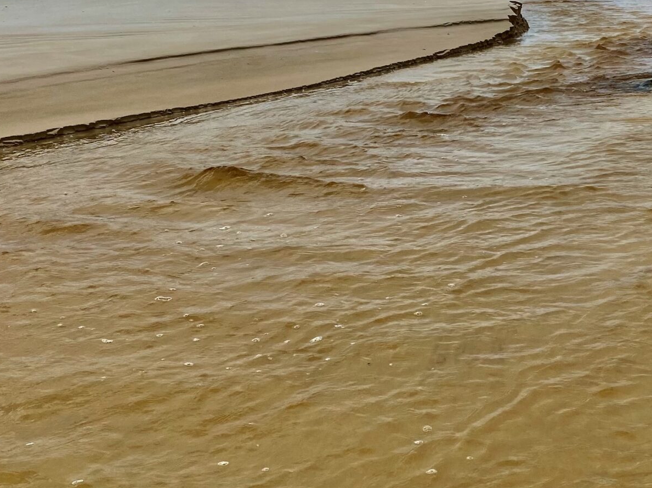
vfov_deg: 26.1
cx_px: 397
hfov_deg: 34.2
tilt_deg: -12.4
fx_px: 1054
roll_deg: +1.1
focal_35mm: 56
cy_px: 214
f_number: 1.8
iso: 32
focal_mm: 4.25
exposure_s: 1/3125
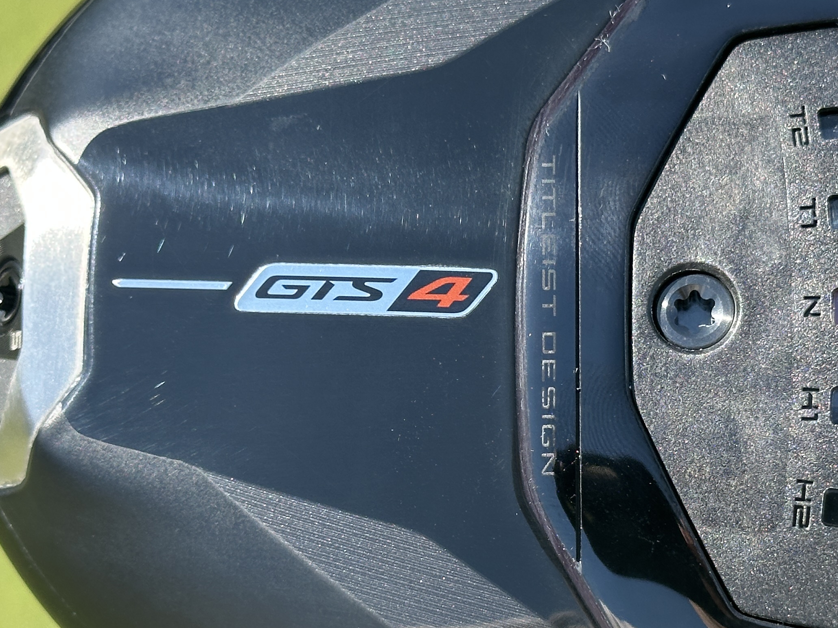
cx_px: 508
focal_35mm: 94
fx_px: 2275
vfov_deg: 15.7
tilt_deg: -49.2
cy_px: 390
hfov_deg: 20.8
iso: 64
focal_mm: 6.86
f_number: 1.78
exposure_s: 1/1157
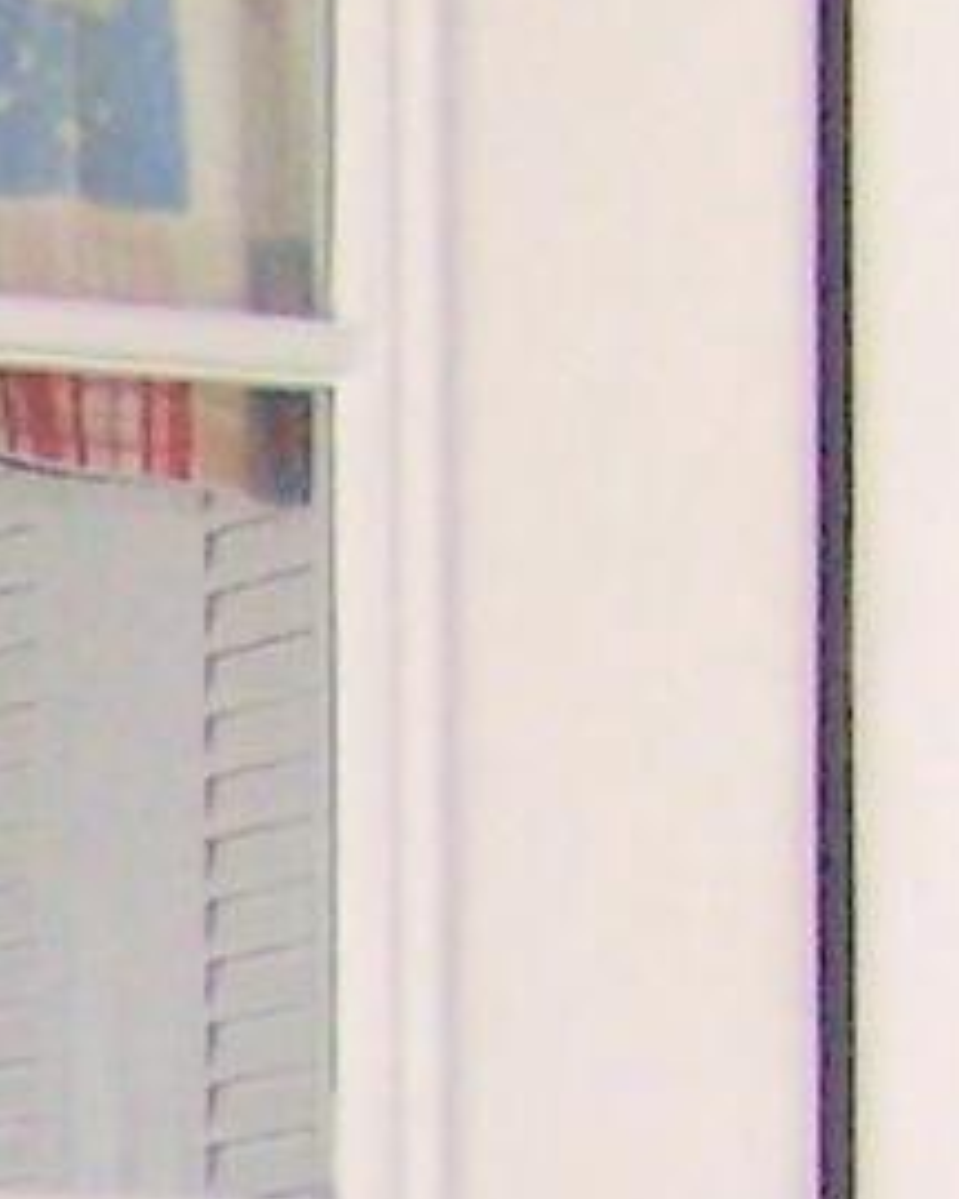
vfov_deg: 6.6
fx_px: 9969
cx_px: -1361
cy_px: 2798
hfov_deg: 5.3
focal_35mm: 281
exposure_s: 1/90
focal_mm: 6.3
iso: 140
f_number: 2.8
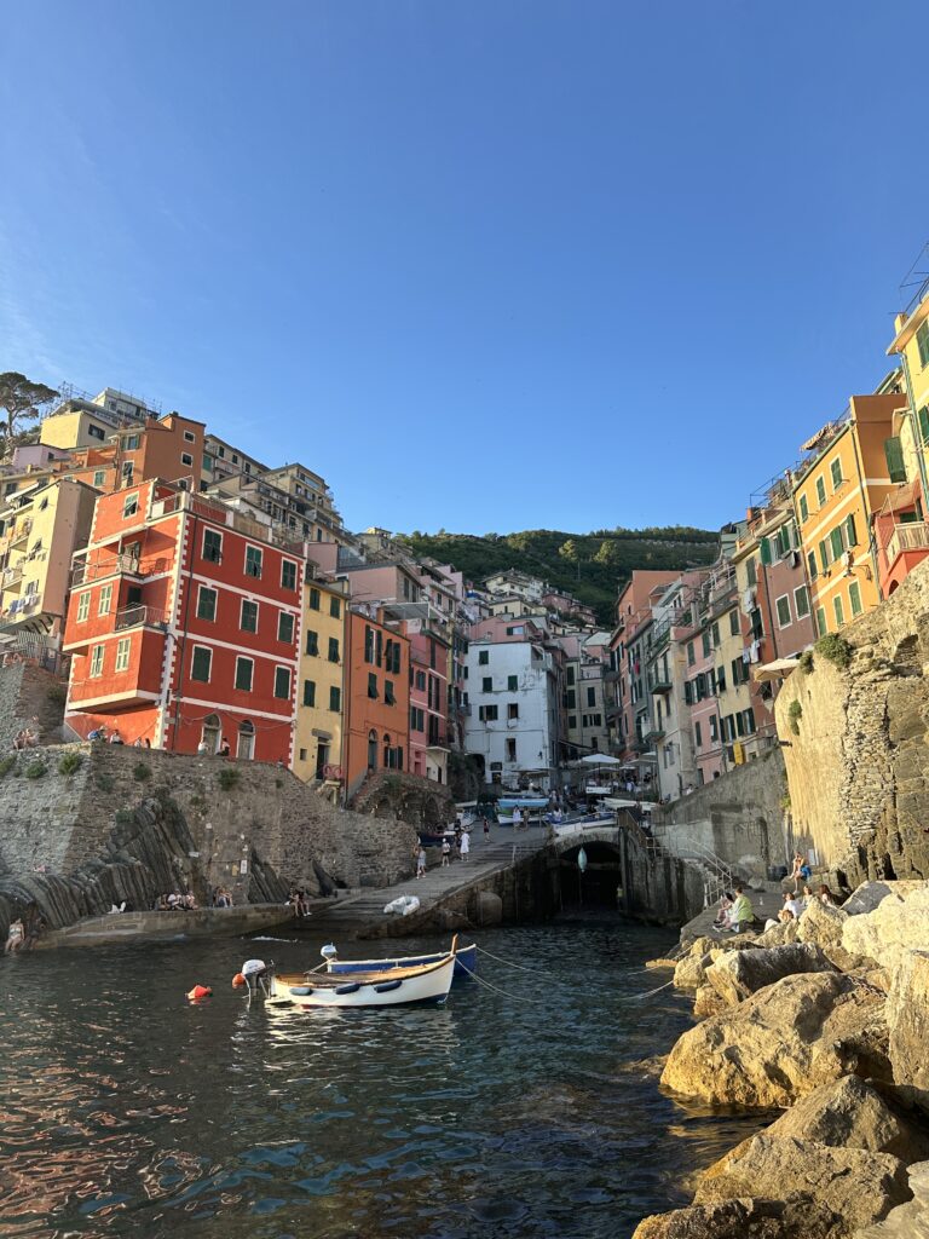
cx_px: 464
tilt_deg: +17.4
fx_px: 859
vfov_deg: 71.6
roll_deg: +0.0
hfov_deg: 56.8
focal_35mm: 24
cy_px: 620
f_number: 1.78
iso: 80
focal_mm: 6.86
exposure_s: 1/989
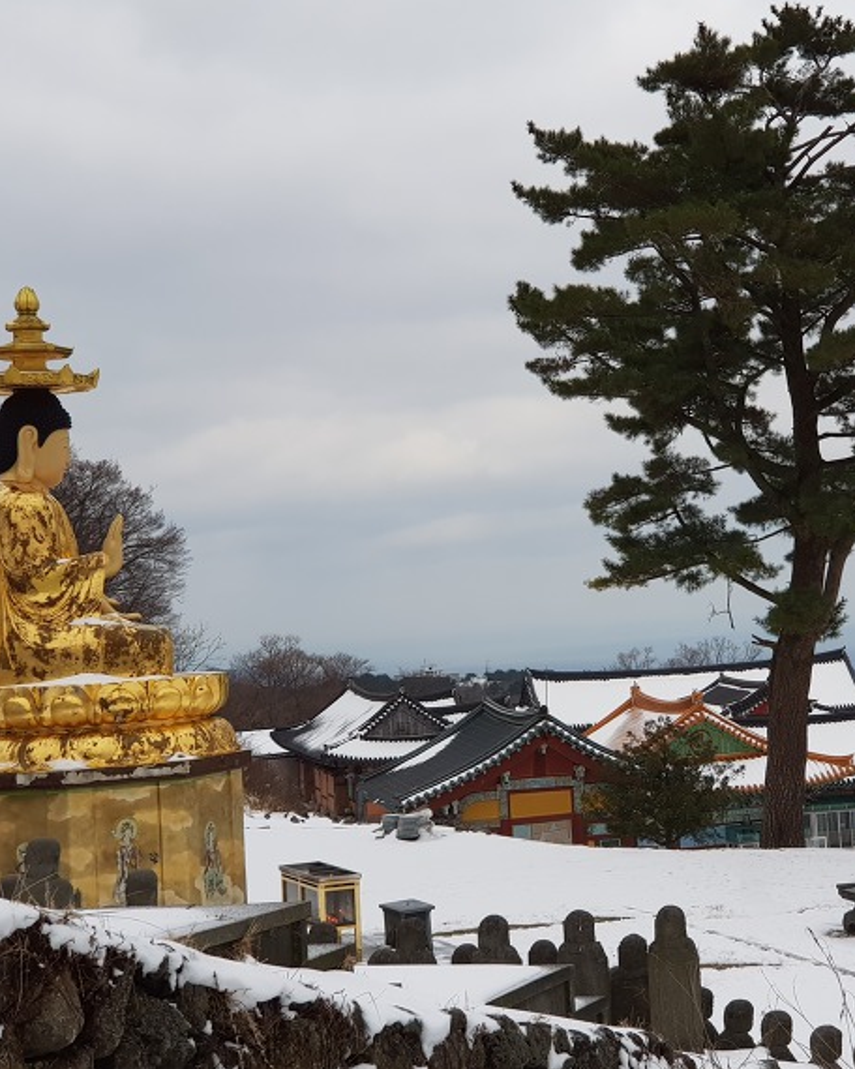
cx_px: 578
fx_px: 2151
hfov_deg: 22.4
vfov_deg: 27.9
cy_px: 535
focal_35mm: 68
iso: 25
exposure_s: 1/81
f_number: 2.4
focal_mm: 6
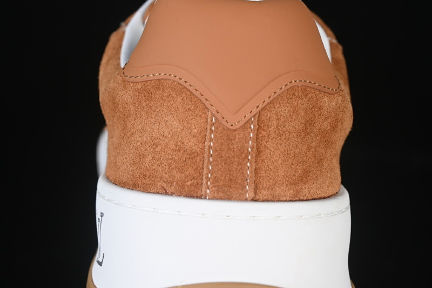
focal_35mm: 75
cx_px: 216
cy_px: 144
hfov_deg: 27.0
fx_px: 900
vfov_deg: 18.2
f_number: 6.3
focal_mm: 50
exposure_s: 1/60
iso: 160
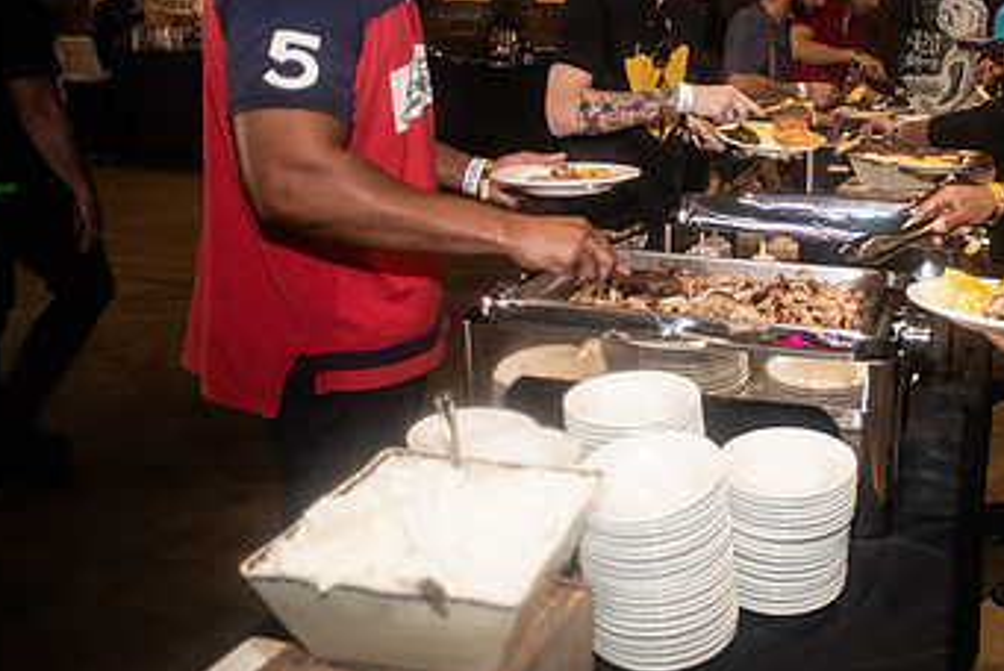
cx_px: 810
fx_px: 949
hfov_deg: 52.0
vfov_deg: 38.2
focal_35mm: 34
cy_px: 187
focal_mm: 20
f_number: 3.2
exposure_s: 1/80
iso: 1600
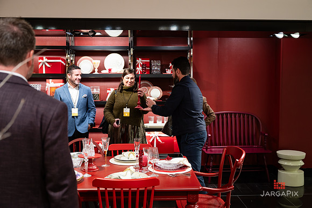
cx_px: 157
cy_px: 103
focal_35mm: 39
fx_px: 333
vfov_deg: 34.6
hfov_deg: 50.1
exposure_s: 1/160
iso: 640
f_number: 3.2
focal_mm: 37
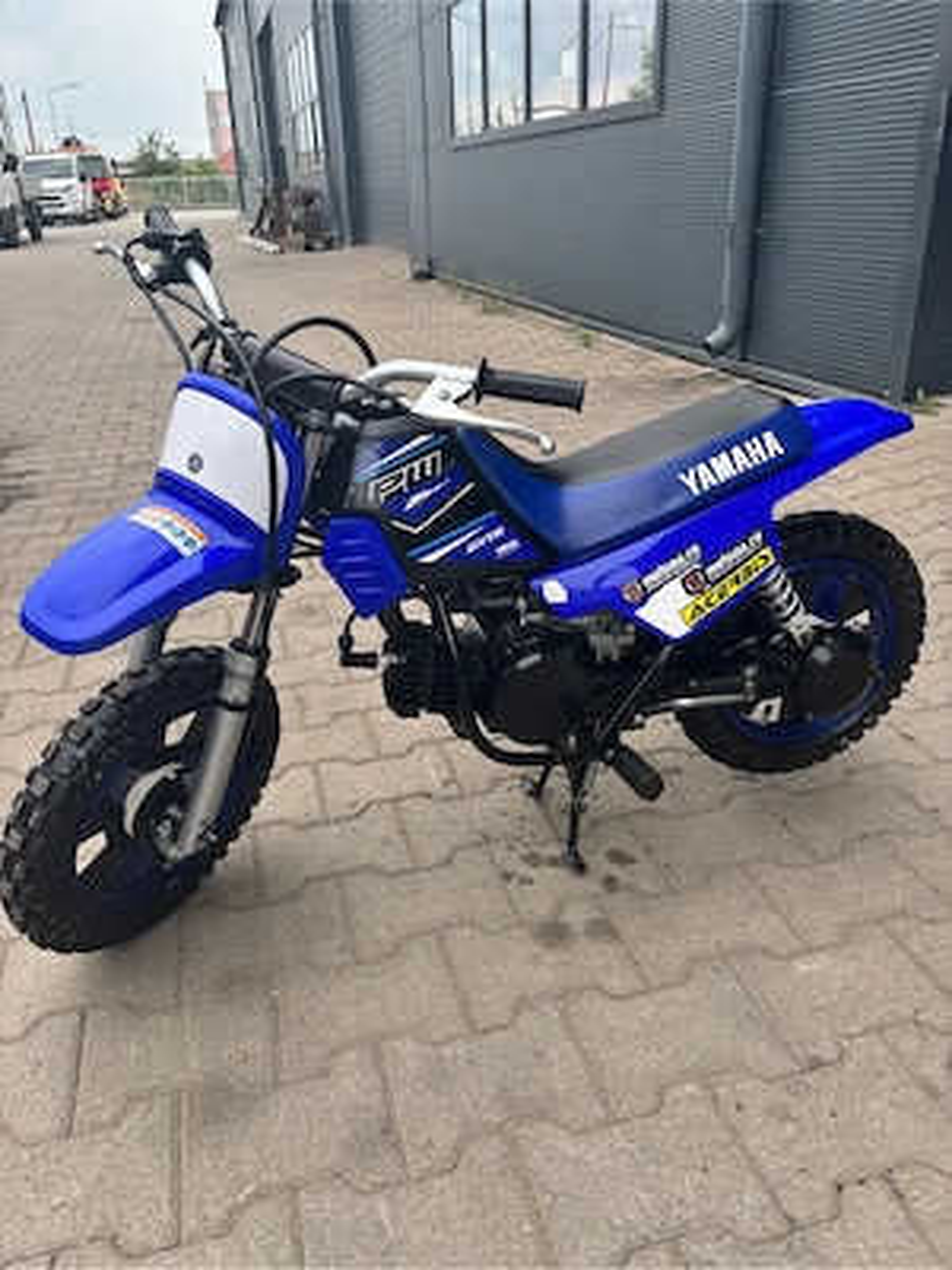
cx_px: 476
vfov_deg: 67.3
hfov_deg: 53.1
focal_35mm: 26
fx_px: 953
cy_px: 635
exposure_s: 1/339
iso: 50
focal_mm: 5.96
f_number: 1.6
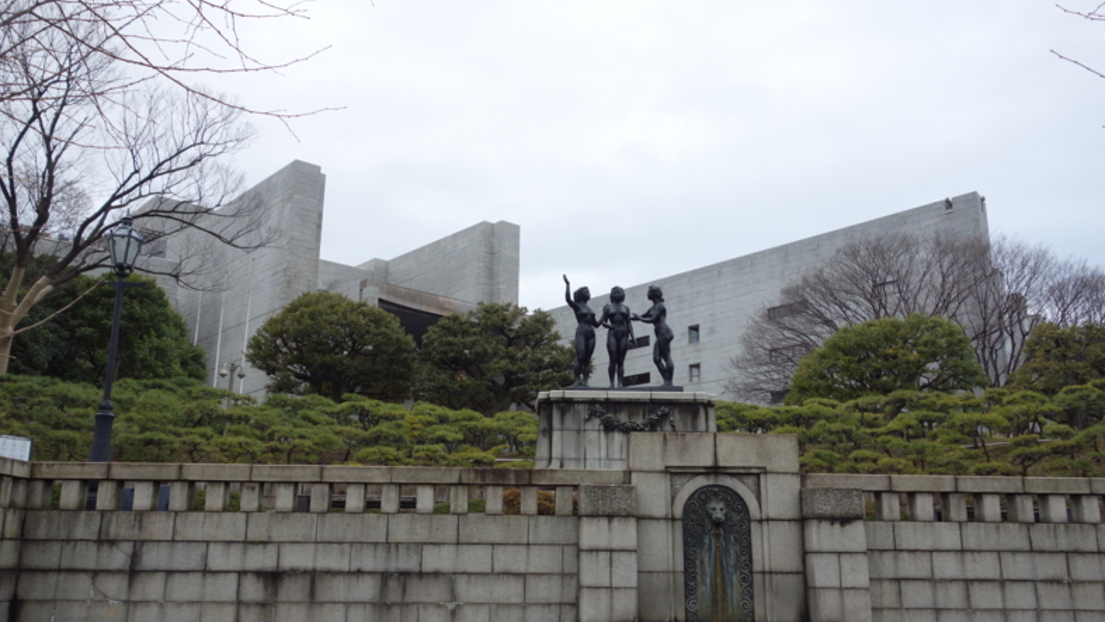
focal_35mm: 33
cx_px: 555
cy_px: 311
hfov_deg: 59.5
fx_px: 967
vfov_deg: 35.7
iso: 125
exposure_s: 1/100
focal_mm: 11.46
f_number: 3.5
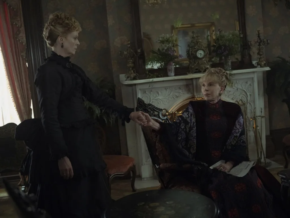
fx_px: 385
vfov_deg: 31.5
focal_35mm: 46
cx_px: 145
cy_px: 109
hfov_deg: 41.2
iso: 8000
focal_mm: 58.6
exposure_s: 1/100
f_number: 4
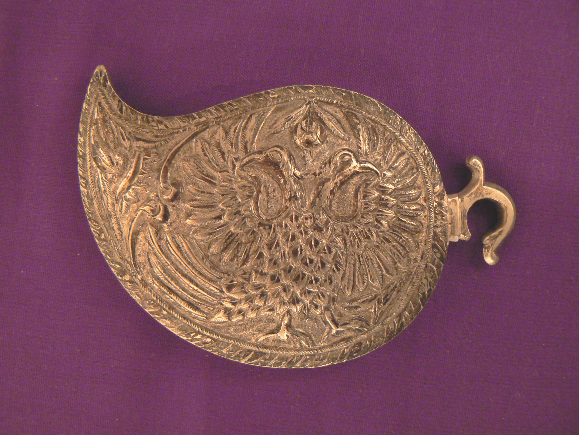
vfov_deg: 39.7
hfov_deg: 51.4
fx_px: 602
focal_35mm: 36
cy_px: 218
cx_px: 290
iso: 200
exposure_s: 1
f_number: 2.8
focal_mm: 6
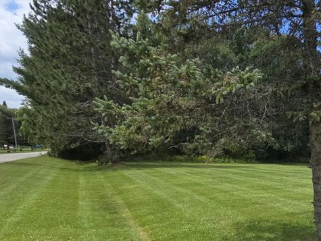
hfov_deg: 58.0
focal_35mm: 28
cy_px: 191
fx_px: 260
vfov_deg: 47.2
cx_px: 262
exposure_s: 1/2122
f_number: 2.2
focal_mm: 2.2
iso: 50
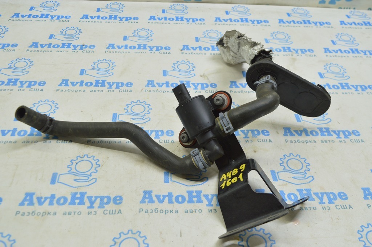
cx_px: 186
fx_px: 372
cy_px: 124
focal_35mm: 36
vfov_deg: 36.8
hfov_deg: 53.2
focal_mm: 24
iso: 400
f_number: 5.6
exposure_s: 1/20
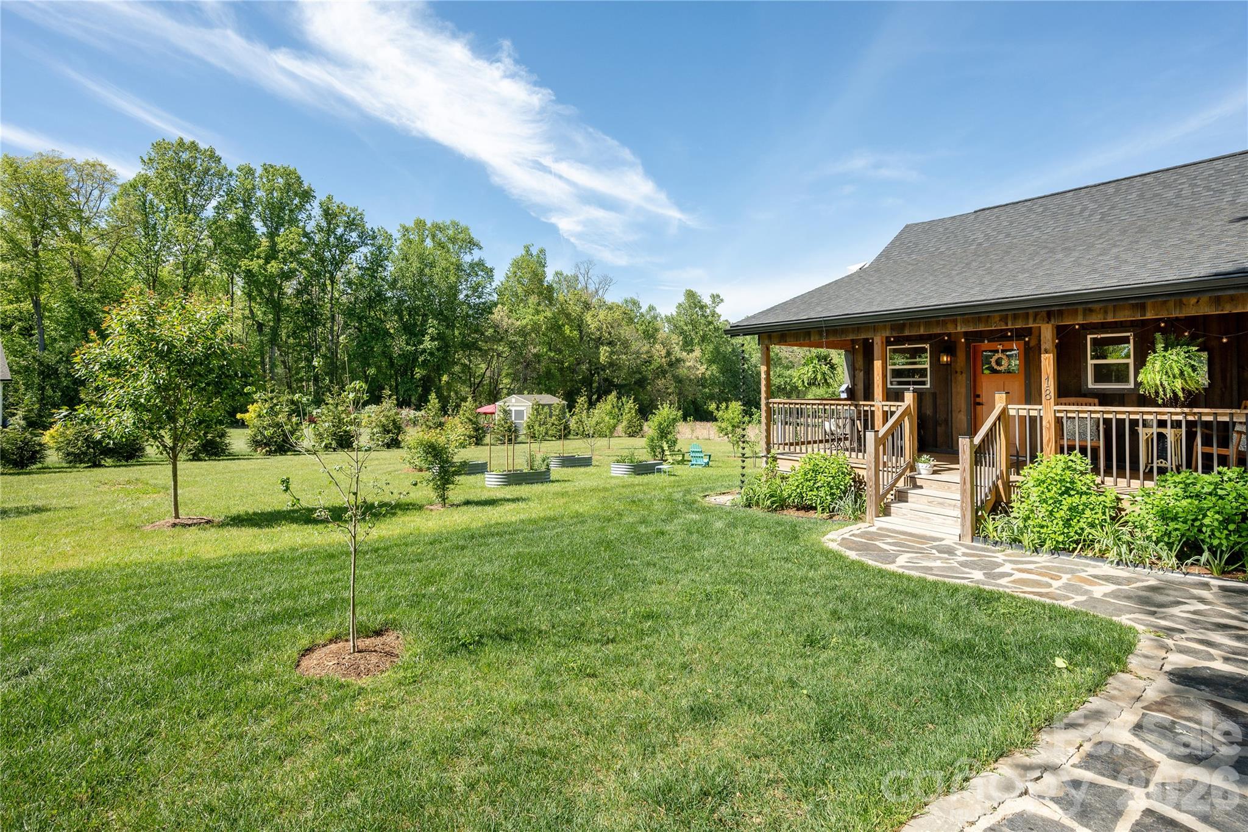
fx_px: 572
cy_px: 416
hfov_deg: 95.0
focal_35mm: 16
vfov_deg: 72.0
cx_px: 624
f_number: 7.1
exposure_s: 1/500
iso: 250
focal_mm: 16.5
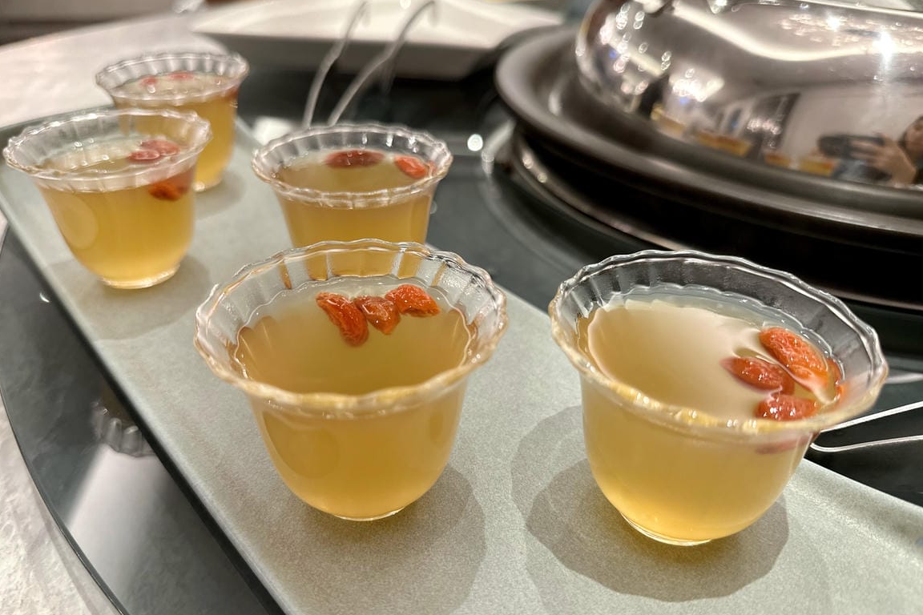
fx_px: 667
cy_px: 315
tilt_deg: -33.2
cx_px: 443
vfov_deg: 49.5
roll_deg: -0.8
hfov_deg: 69.4
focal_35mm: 26
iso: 250
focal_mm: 6.86
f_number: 1.78
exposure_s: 1/60
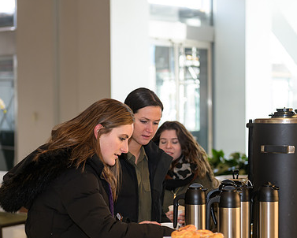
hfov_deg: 19.0
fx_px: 888
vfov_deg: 15.2
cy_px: 144
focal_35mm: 101
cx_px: 139
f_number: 3.2
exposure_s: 1/125
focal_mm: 70
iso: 400
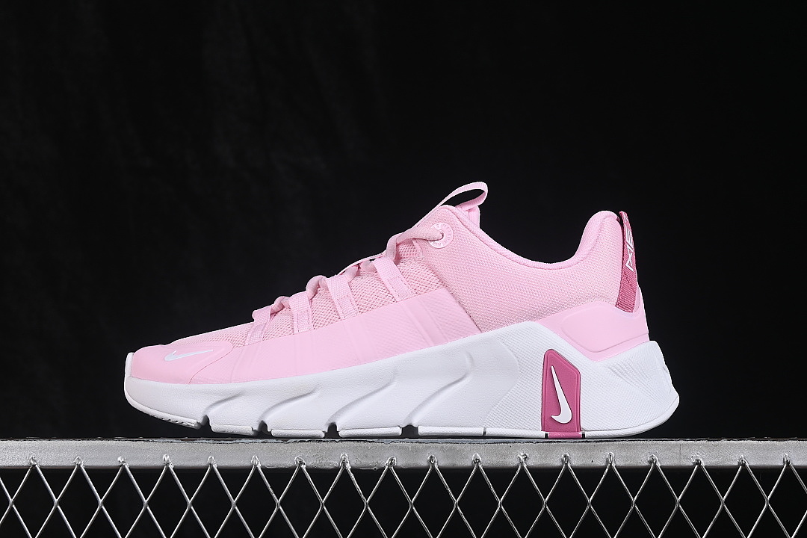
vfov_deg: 18.2
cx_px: 404
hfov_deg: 27.0
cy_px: 269
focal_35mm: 75
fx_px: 1681
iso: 160
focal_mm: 50
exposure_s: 1/80
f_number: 8
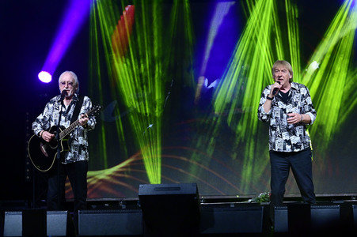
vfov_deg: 12.2
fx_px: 1110
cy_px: 118
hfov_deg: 18.3
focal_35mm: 112
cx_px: 178
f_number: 4.5
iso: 4000
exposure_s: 1/250
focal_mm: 112
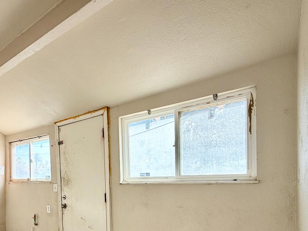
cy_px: 181
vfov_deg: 53.4
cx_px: 71
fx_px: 214
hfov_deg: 66.3
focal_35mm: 24
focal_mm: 2.22
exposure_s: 1/156
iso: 50
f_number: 2.2
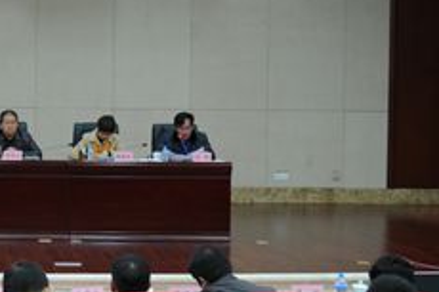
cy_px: 93
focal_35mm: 94
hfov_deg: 20.6
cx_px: -57
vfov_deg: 14.5
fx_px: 1145
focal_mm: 24
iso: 250
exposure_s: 1/13
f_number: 3.5
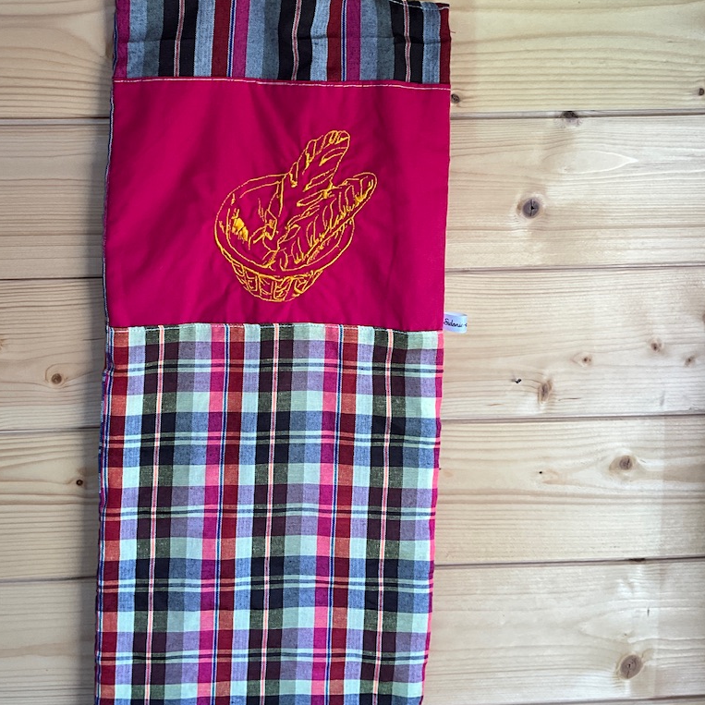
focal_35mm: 43
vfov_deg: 38.9
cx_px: 284
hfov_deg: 39.0
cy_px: 265
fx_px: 991
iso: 32
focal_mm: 3
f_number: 1.8
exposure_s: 1/100
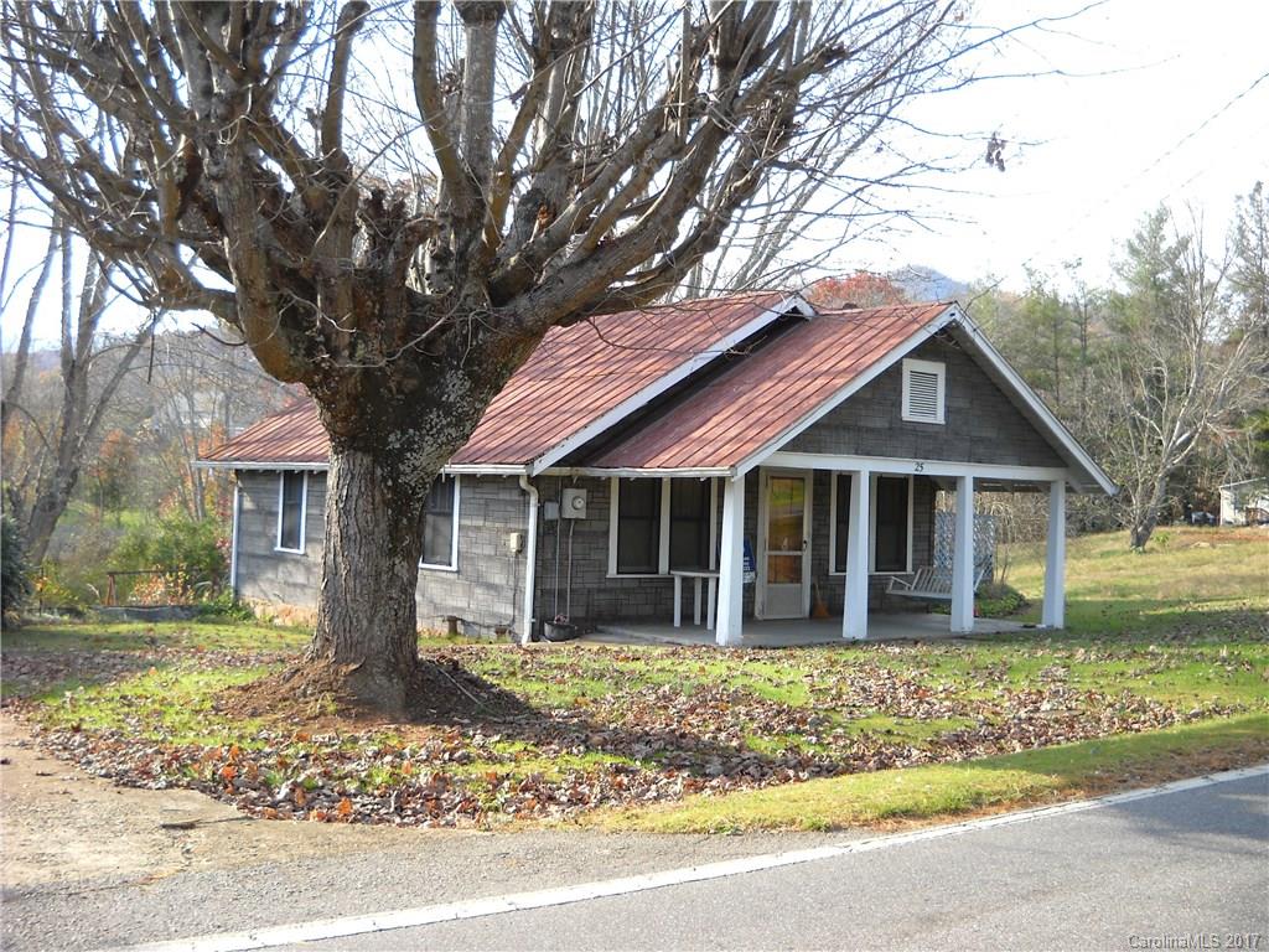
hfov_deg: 45.8
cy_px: 476
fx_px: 1503
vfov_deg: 35.1
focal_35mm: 41
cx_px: 634
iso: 64
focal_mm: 6.72
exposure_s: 1/125
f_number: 3.1
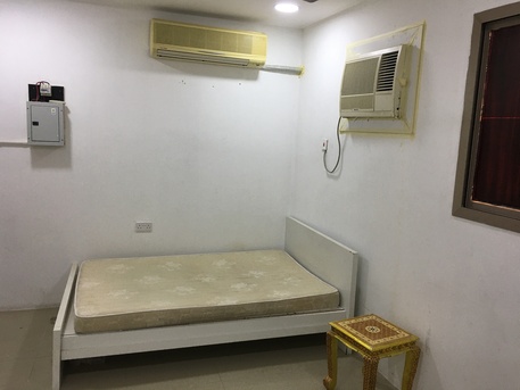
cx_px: 260
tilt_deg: -6.9
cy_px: 195
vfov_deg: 48.2
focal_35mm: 29
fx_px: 436
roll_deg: -2.8
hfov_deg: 61.6
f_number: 2.2
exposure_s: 1/30
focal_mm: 4.15
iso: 32
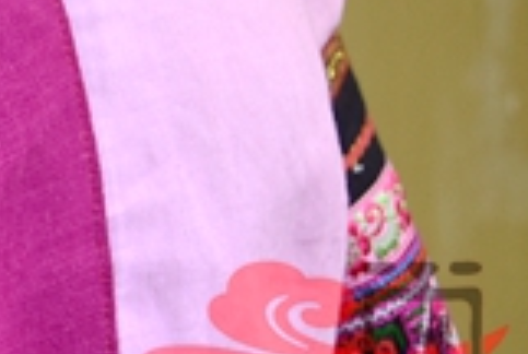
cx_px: -525
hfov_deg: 7.6
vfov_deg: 5.3
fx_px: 3835
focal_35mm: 261
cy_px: -66
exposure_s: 1/100
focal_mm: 40
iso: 800
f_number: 5
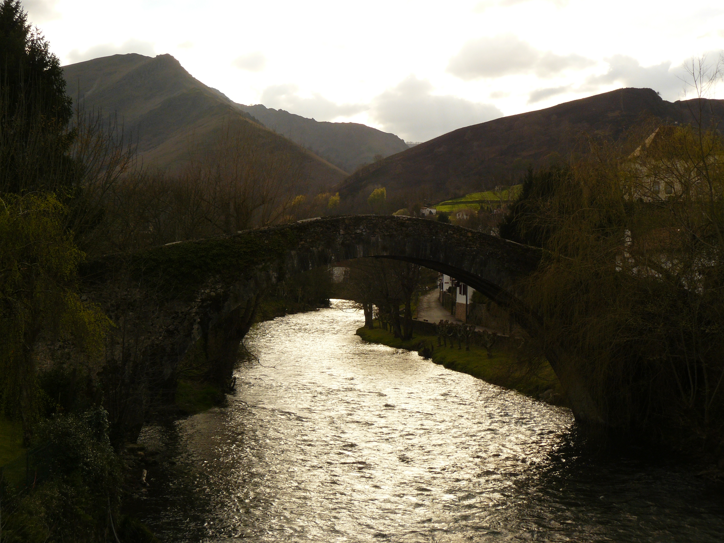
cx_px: 362
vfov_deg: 27.5
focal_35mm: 53
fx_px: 1109
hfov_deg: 36.2
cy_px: 272
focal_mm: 8.8
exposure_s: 1/320
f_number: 5.6
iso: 100
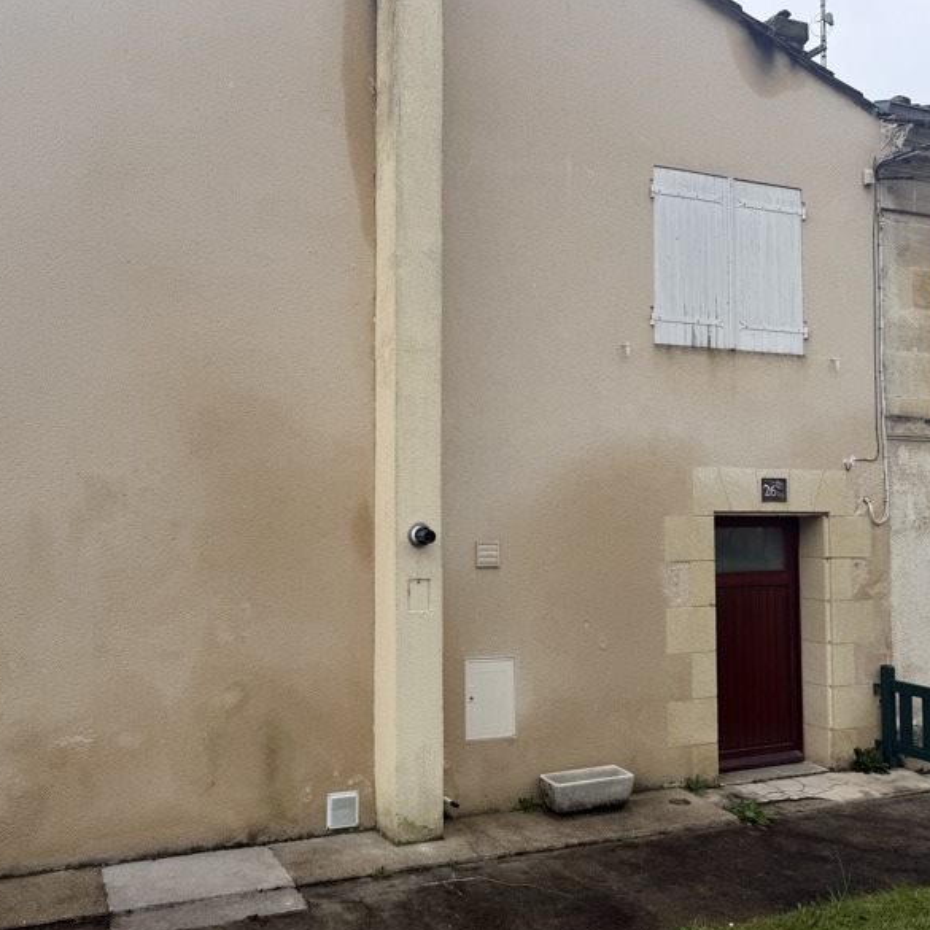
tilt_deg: +4.4
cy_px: 463
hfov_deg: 55.1
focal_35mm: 29
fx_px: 881
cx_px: 358
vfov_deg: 55.6
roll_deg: +0.2
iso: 80
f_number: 1.78
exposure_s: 1/1437
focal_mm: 6.76
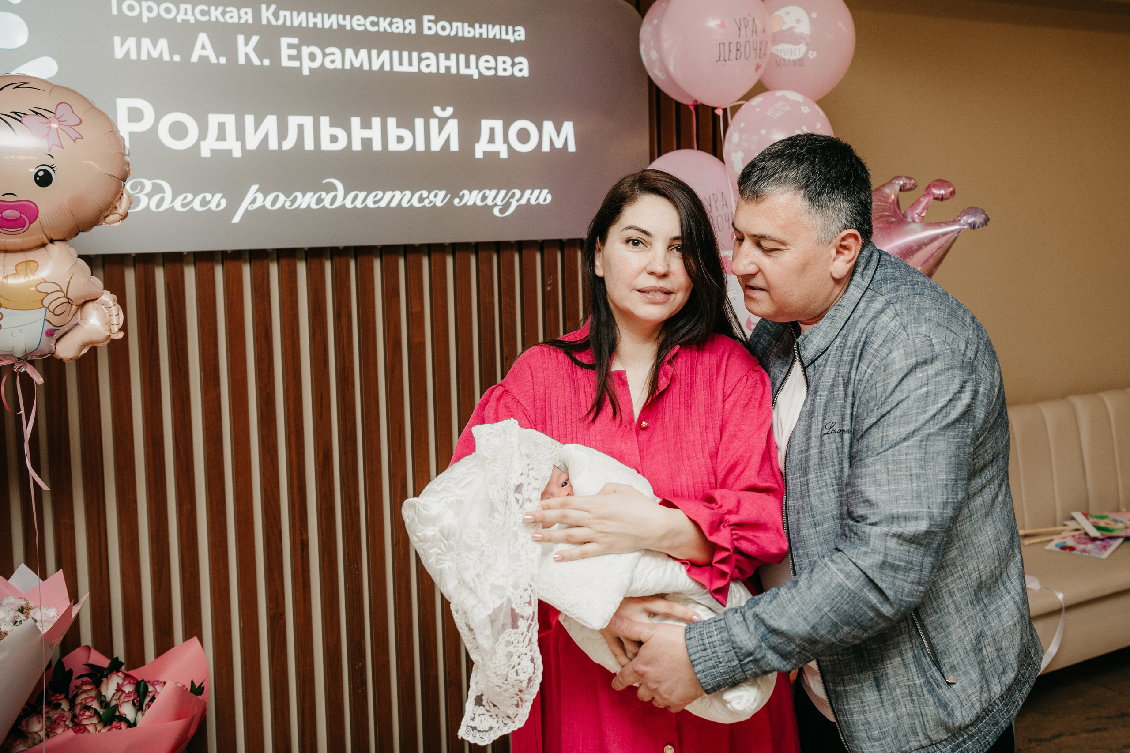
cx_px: 664
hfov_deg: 47.4
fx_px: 1282
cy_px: 310
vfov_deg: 32.7
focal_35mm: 41
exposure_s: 1/160
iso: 200
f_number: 4
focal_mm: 34
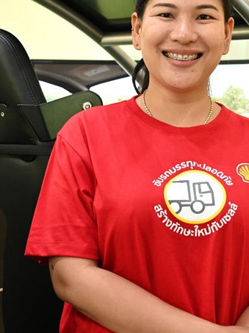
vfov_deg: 34.9
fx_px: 528
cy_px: 155
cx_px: 167
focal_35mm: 55
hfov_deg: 26.4
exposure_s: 1/125
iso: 5000
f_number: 4
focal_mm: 37
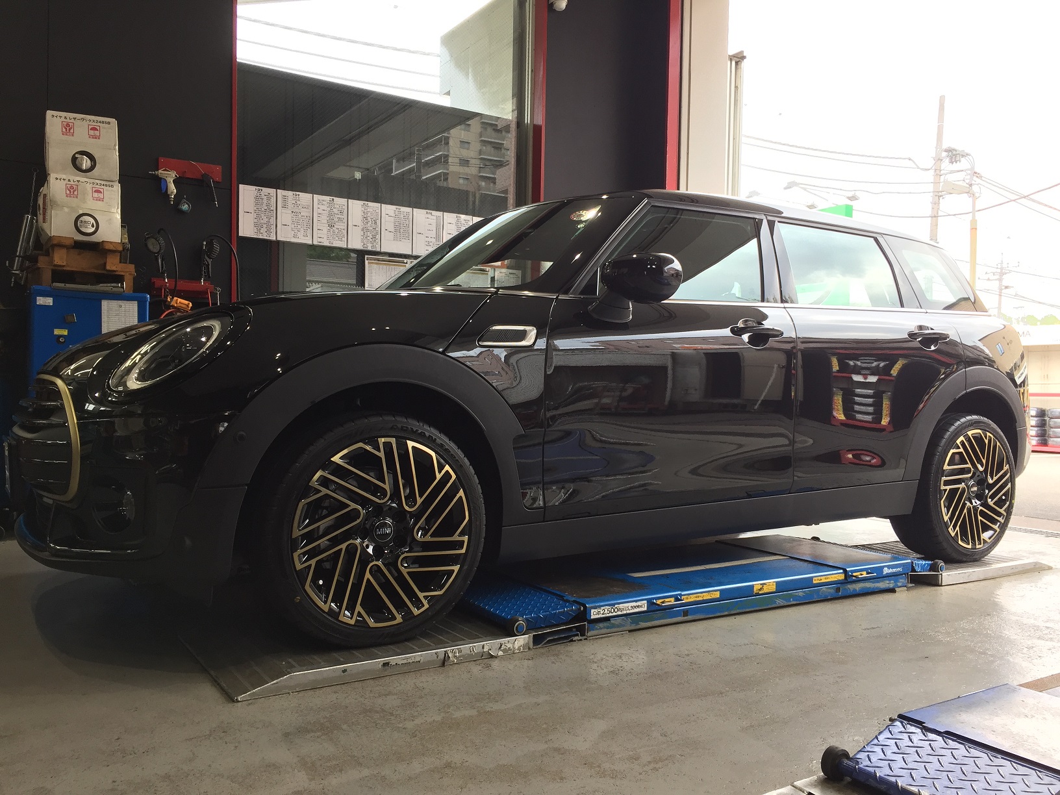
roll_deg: -2.2
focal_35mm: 29
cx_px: 530
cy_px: 398
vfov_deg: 48.2
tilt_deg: -0.7
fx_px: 888
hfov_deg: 61.7
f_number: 2.2
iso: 50
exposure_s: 1/120
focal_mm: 4.15
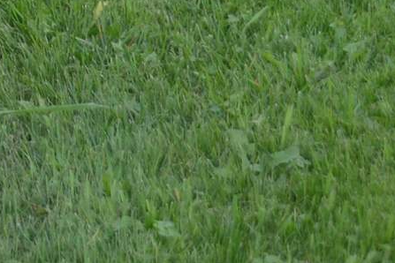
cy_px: -624
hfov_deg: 7.2
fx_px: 2864
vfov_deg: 4.9
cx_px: -703
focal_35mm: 261
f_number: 5
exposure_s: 1/100
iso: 125
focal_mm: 38
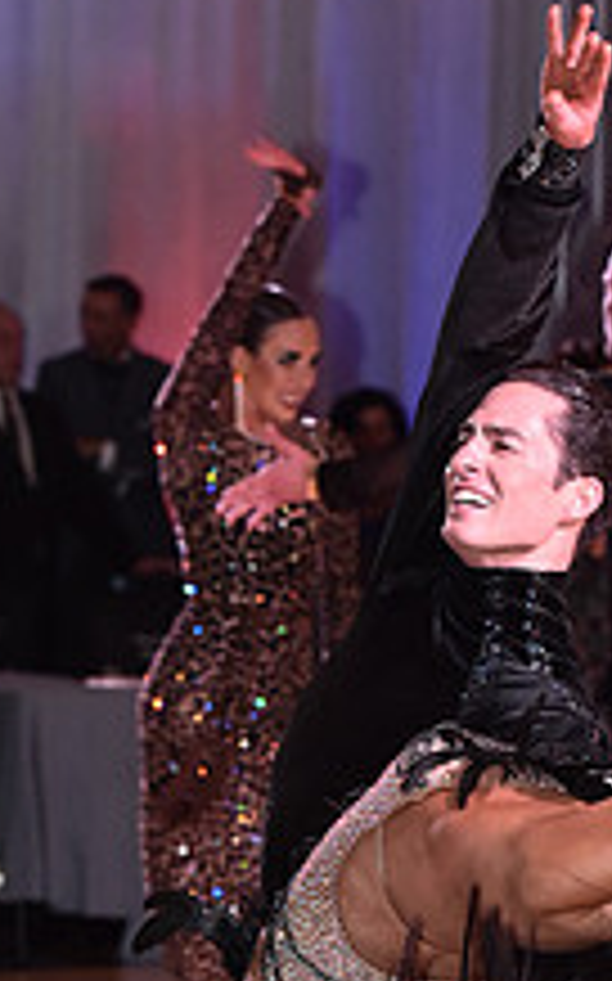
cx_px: 331
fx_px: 6894
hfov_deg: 5.1
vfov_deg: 8.0
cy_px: 1238
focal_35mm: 258
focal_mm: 95
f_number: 5
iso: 1600
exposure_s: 1/250
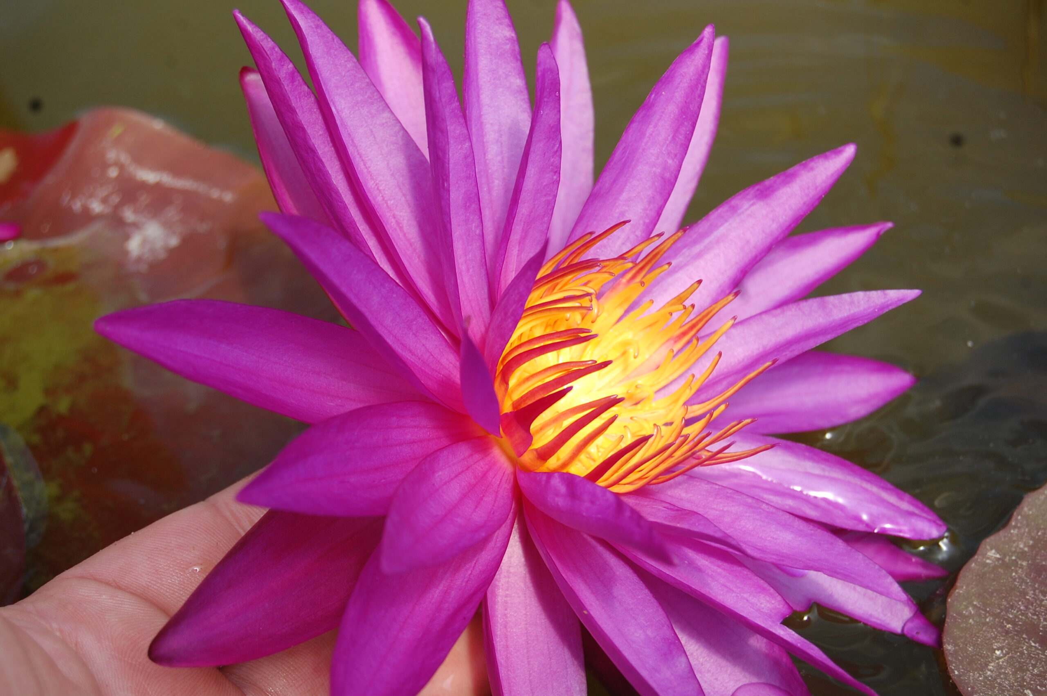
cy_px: 348
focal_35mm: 82
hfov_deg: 24.6
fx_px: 2397
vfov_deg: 16.5
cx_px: 524
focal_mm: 55
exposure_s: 1/250
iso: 200
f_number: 8
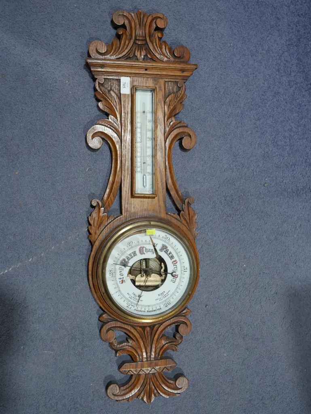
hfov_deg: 39.7
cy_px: 207
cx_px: 156
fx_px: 431
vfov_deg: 51.3
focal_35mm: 36
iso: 200
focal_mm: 18
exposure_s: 1/60
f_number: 4
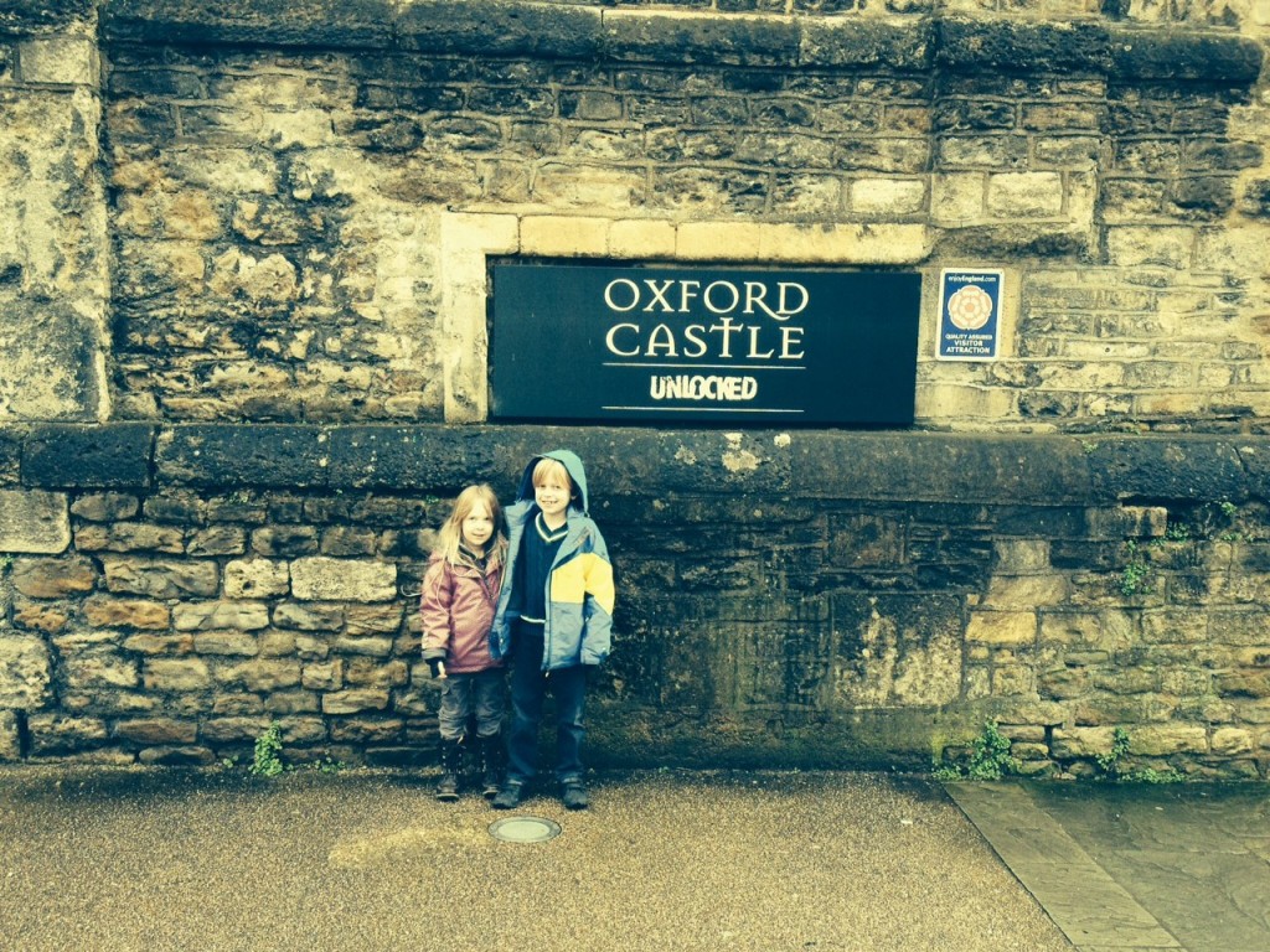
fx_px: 1284
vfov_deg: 40.7
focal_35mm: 35
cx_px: 635
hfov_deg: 52.6
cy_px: 476
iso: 100
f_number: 2.4
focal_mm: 4.28
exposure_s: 1/120
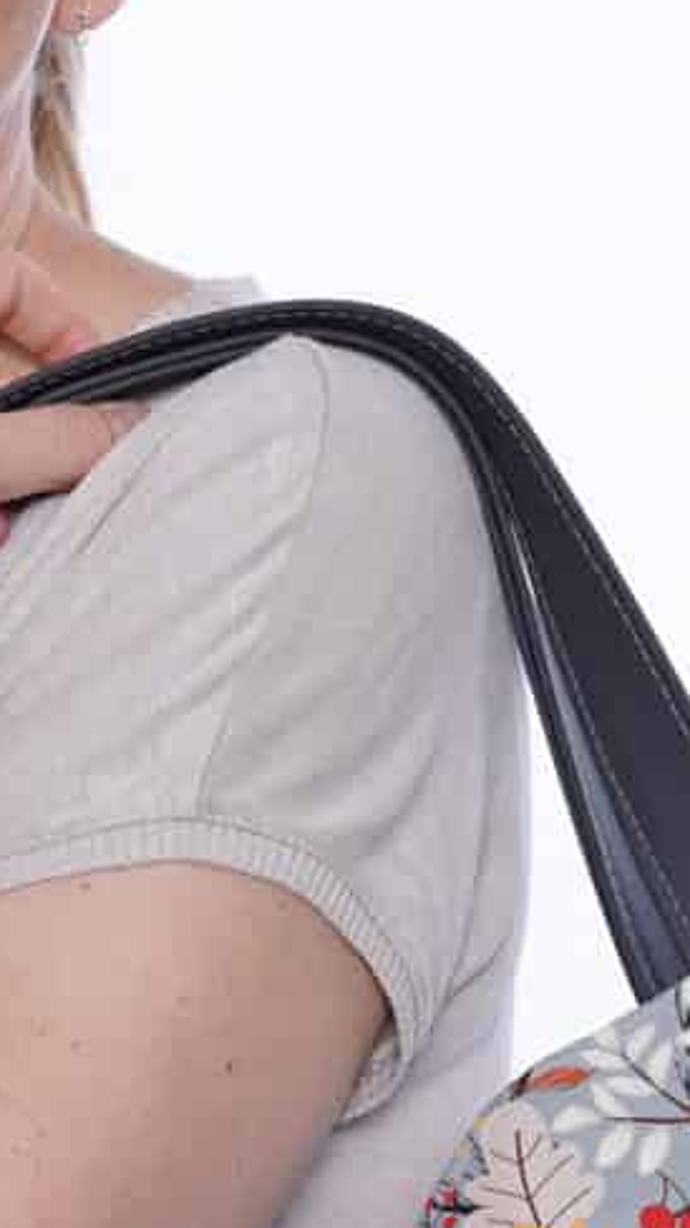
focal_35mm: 174
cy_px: 1228
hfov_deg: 7.0
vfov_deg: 12.2
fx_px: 5667
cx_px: 91
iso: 160
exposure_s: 1/160
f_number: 7.1
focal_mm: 45
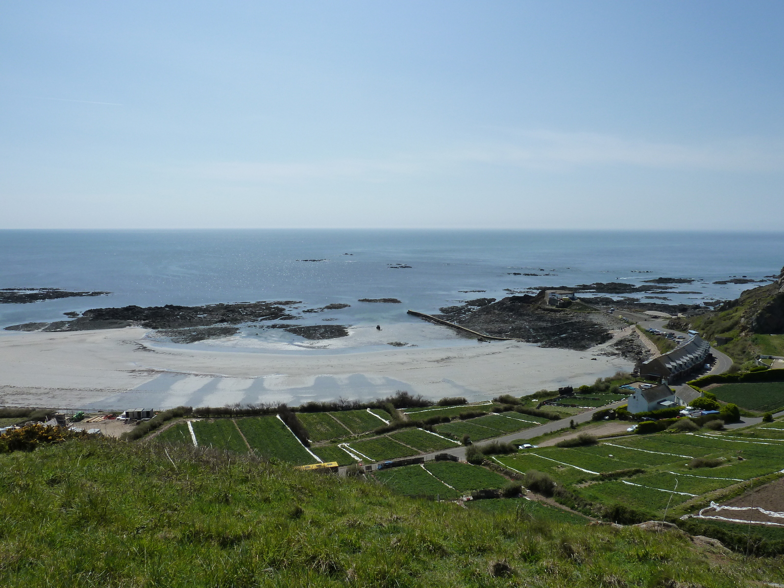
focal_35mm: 25
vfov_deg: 54.9
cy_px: 294
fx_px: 566
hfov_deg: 69.4
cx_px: 392
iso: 125
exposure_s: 1/640
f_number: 5.6
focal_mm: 4.1
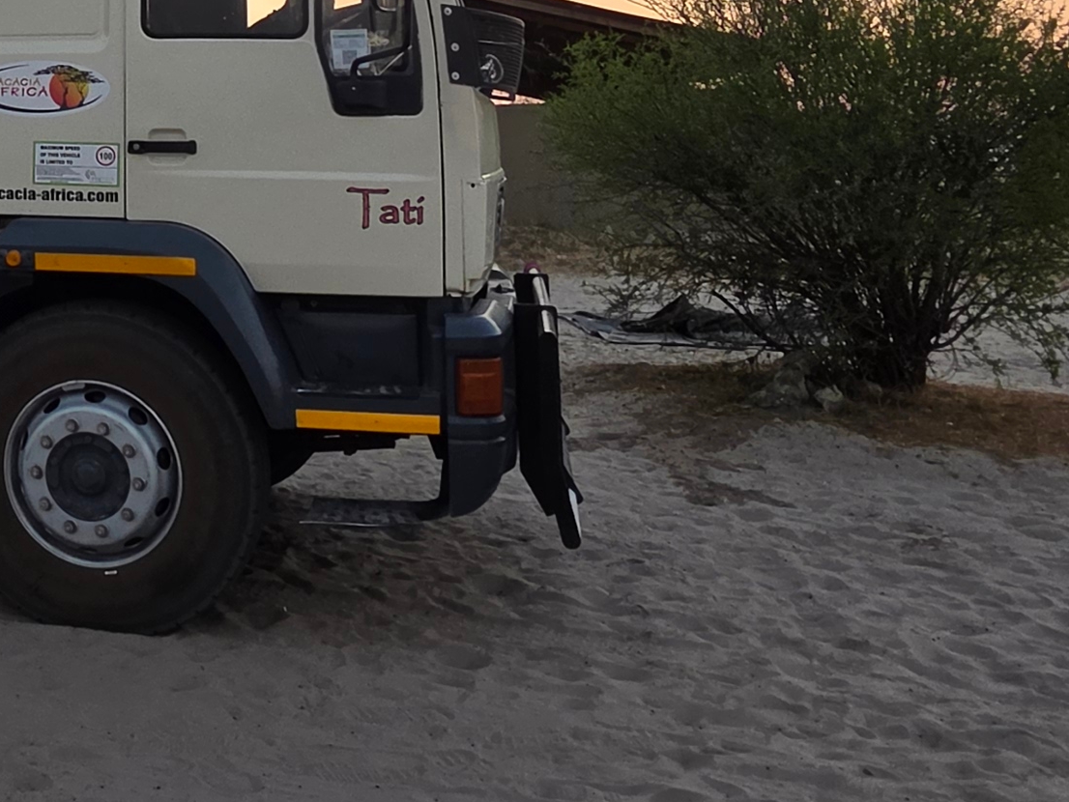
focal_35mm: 47
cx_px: -75
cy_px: 22
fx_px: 1452
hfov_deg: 35.3
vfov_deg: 29.1
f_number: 1.9
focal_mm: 2.2
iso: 80
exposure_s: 1/100
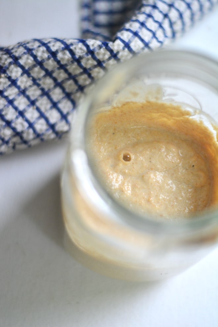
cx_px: 109
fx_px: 681
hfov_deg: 18.2
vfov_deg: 27.0
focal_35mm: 75
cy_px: 164
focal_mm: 50
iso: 800
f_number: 1.8
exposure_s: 1/800
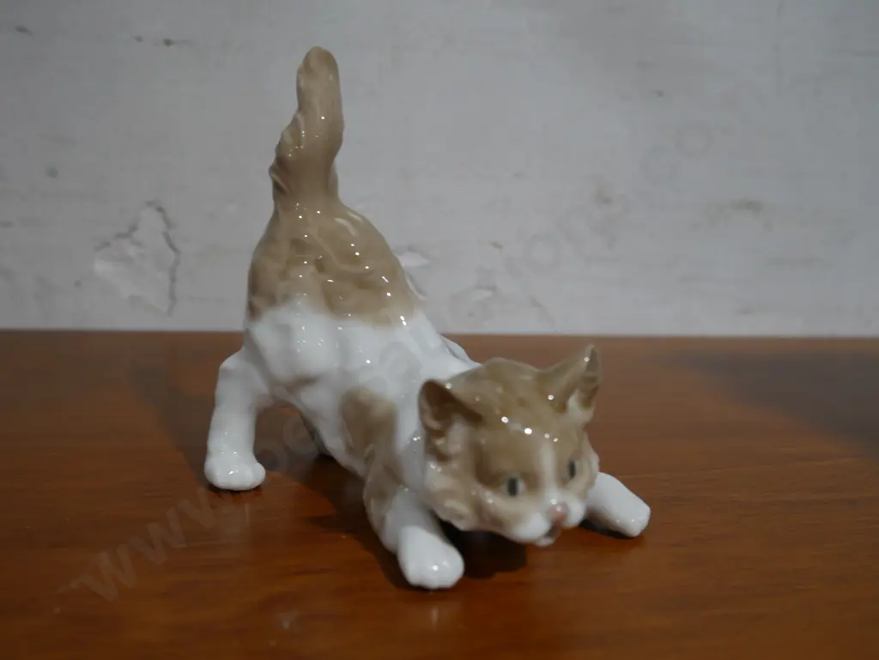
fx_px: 1016
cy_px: 330
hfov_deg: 46.8
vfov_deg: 36.0
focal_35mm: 40
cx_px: 440
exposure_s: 1/60
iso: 320
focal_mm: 20
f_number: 4.4
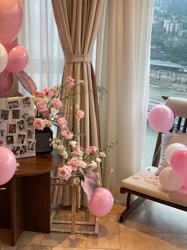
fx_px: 375
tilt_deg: -16.0
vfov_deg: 36.8
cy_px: 125
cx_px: 94
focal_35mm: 52
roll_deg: -2.1
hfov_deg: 28.0
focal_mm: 6
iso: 160
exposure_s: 1/99
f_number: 2
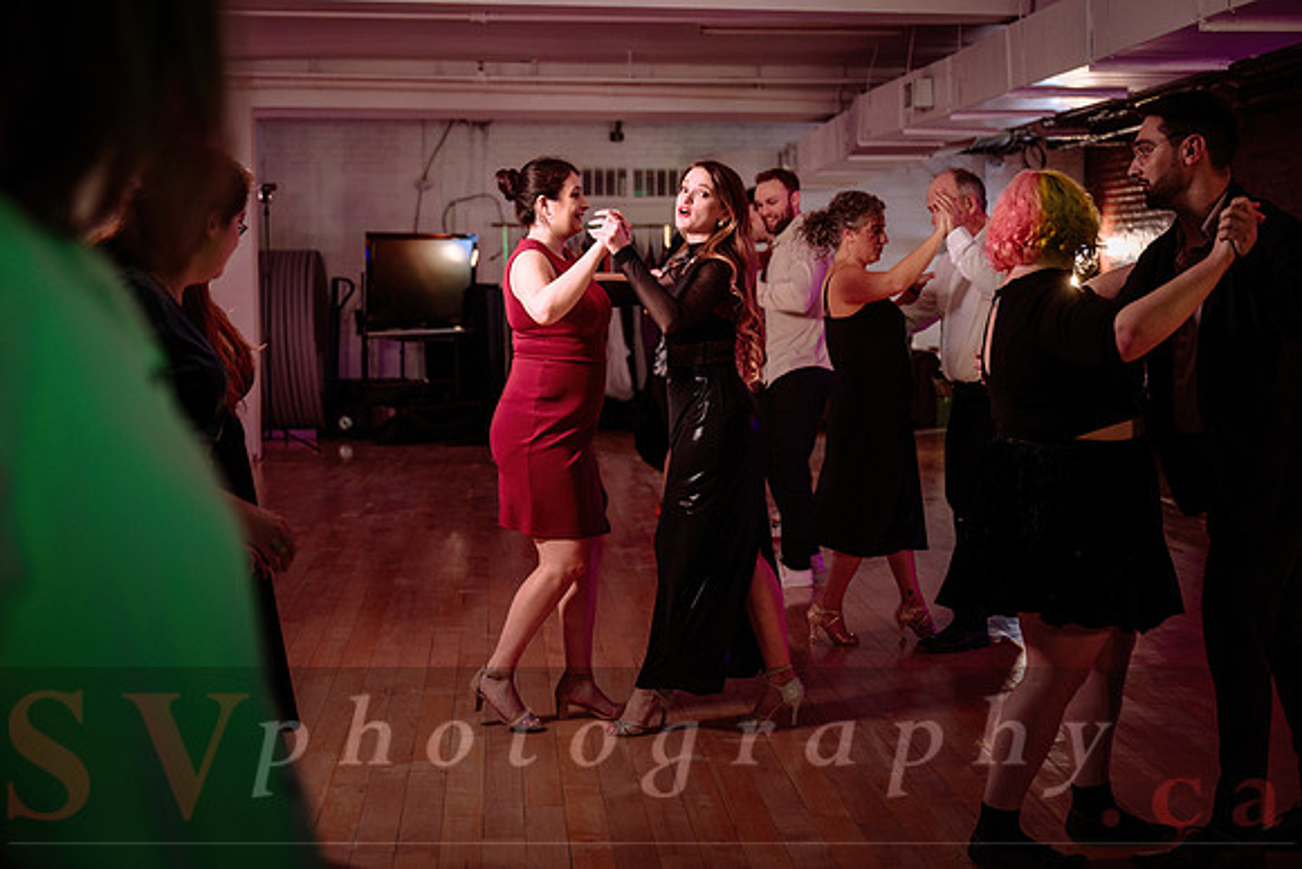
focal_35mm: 50
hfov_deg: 39.8
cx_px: 651
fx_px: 1796
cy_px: 434
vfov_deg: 27.2
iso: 640
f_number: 2.8
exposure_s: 1/160
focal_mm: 48
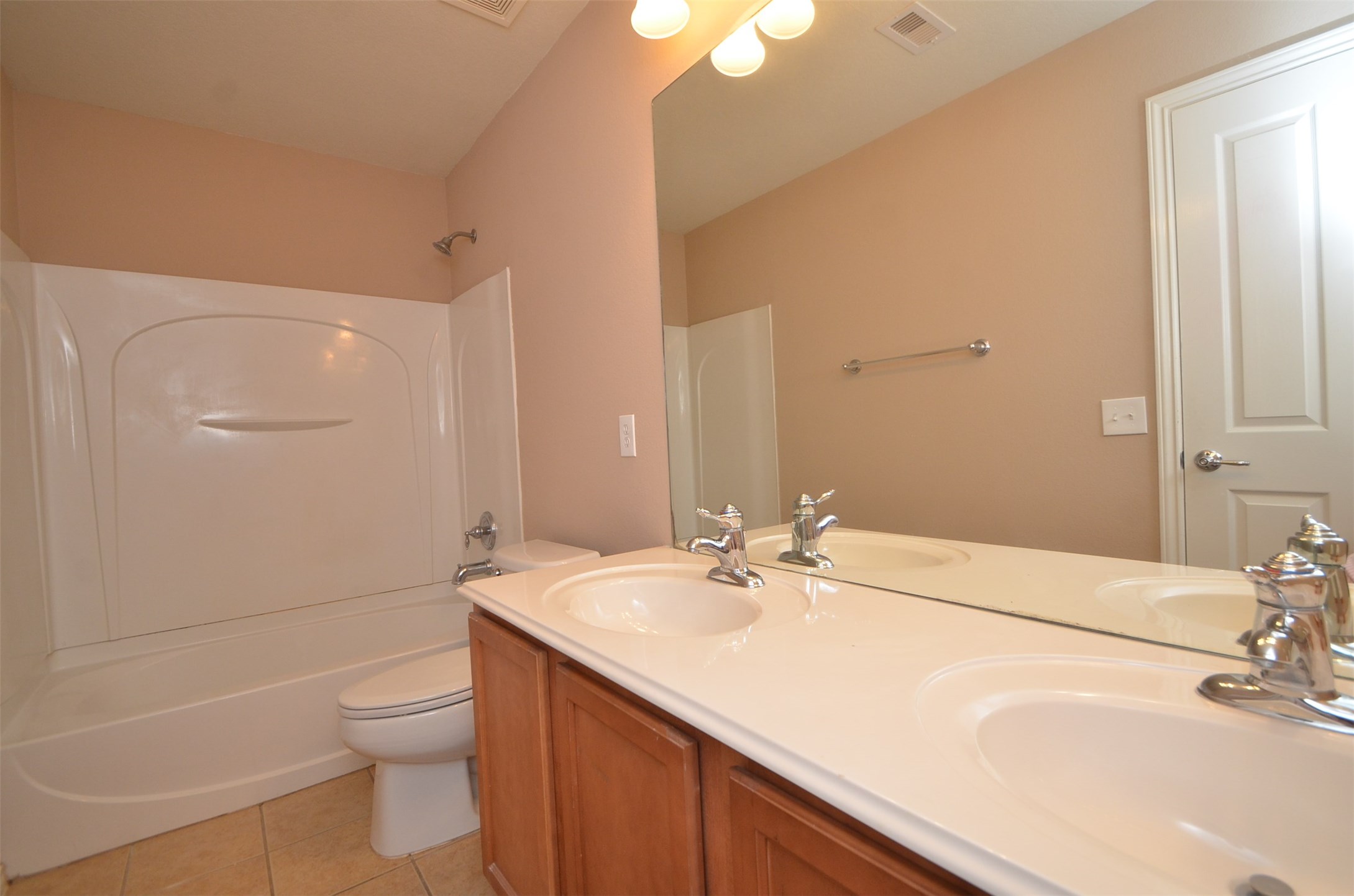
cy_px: 448
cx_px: 677
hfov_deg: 100.5
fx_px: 563
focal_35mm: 15
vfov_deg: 77.1
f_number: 6.3
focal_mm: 10
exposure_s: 1/60
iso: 640
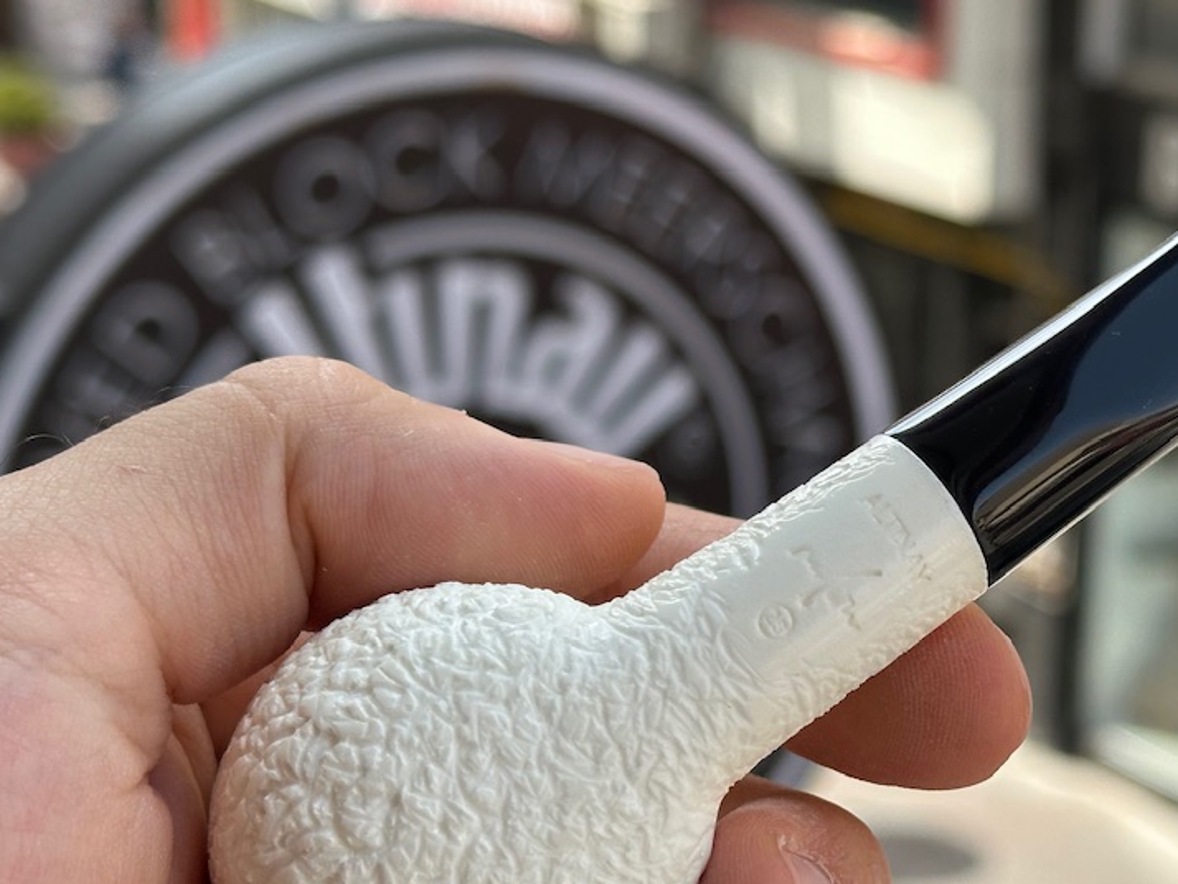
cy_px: 501
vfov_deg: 17.2
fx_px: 2928
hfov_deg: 22.5
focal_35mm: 86
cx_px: 884
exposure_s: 1/836
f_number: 1.78
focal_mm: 6.86
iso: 64
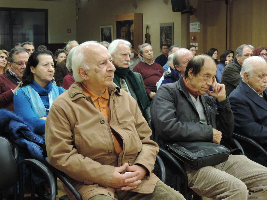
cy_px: 100
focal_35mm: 55
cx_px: 134
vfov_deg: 26.6
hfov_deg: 34.9
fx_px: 424
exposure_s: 1/15
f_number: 3.7
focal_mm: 9.8
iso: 640
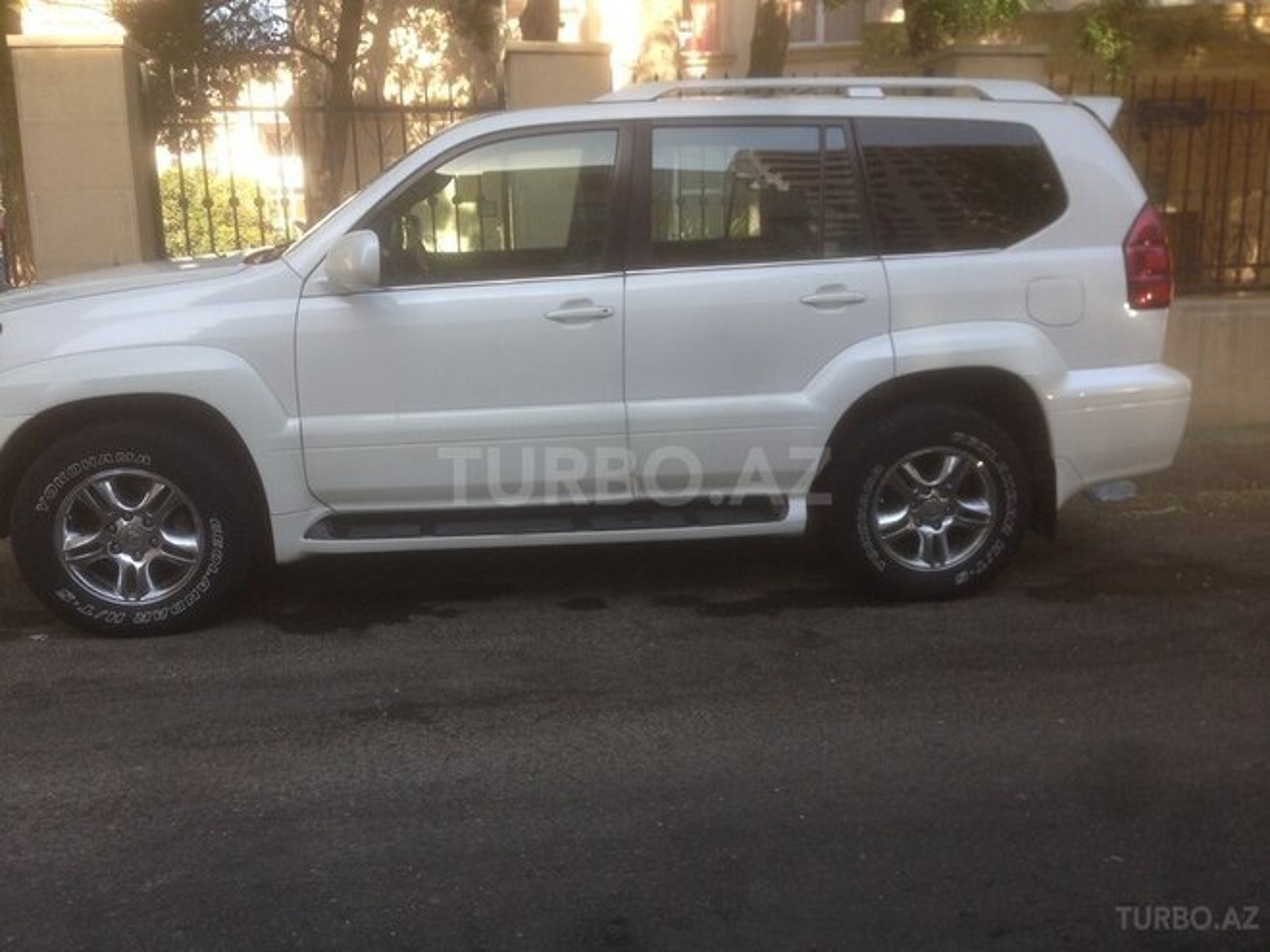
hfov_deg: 55.4
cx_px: 635
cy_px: 476
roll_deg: +1.3
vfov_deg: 42.9
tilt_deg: -10.7
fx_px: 1211
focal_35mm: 33
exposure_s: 1/242
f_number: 2.4
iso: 50
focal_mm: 4.12
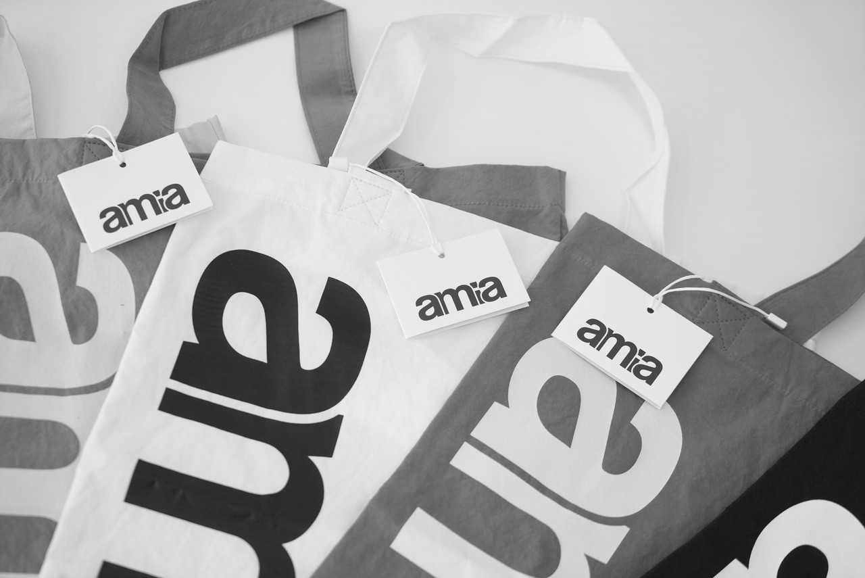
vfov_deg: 19.5
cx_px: 432
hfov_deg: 28.8
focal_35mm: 70
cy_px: 289
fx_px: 1683
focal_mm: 70
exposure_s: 1/100
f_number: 4
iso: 200
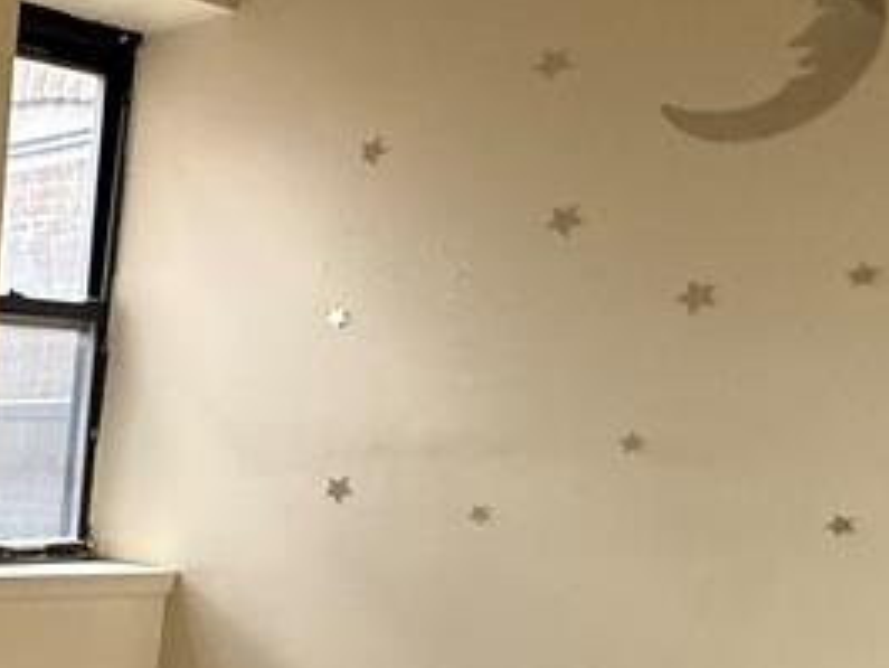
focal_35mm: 54
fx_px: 1387
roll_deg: +0.1
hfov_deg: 25.3
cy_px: 691
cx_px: -493
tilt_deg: -9.2
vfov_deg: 25.5
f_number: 2.2
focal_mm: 2.22
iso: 250
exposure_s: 1/60
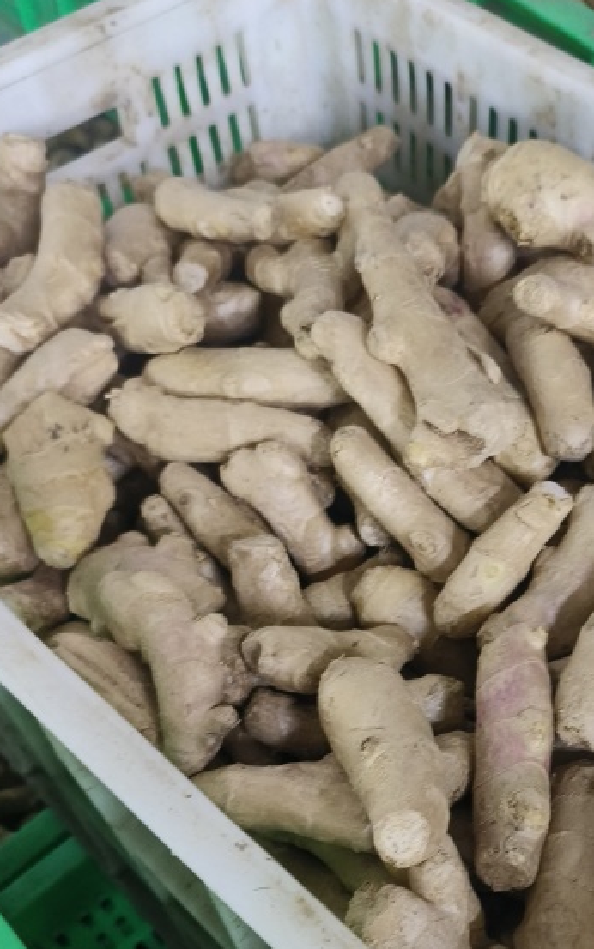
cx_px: 472
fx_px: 1216
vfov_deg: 41.8
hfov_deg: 26.9
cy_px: 663
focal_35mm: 47
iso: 1852
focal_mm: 5.5
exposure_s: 1/33.3
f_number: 1.75
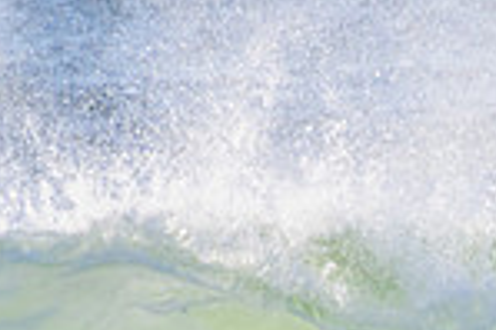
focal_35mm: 3120
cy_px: 562
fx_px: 42939
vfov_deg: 0.4
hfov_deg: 0.7
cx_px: 353
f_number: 11
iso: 1250
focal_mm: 800
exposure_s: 1/2000
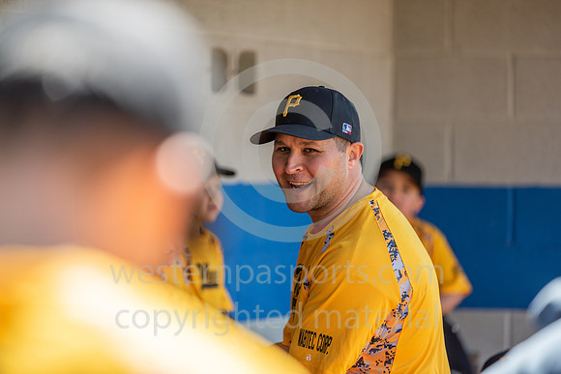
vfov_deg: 6.9
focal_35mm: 200
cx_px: 280
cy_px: 187
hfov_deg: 10.3
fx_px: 3117
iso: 80
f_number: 2.8
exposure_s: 1/800
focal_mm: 200
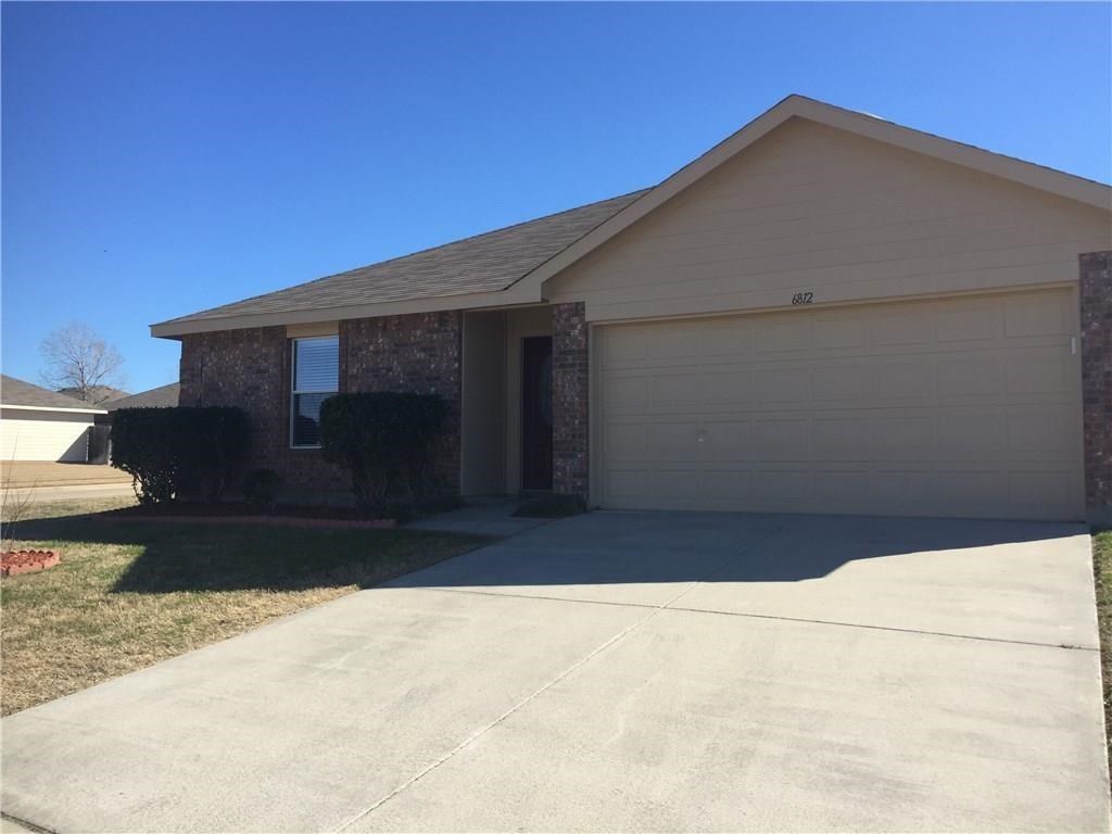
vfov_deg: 48.2
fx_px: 932
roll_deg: -1.0
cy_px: 417
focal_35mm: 29
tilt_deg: +2.6
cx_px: 556
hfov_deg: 61.7
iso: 32
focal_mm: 4.15
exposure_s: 1/1464
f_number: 2.2
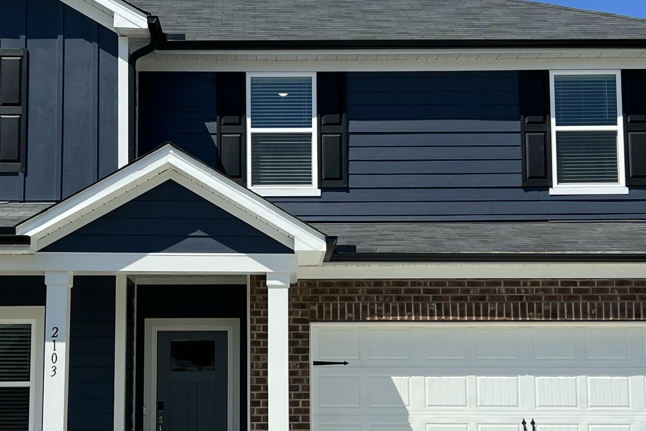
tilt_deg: +6.3
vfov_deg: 21.8
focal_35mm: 62
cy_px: 281
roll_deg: +0.0
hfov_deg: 32.3
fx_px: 1112
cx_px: 270
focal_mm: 5.7
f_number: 1.5
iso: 50
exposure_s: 1/5882
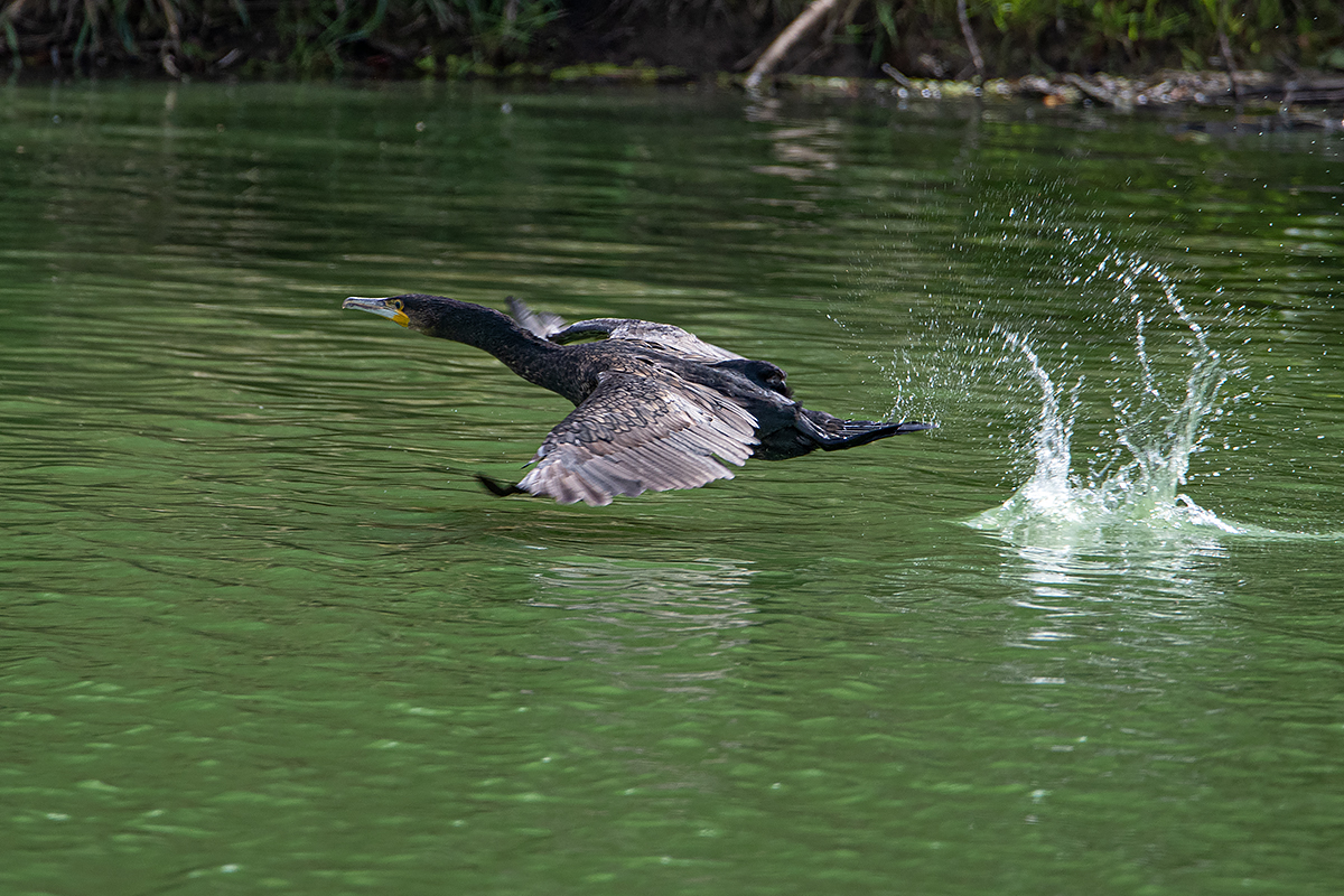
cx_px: 672
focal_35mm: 900
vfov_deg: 1.5
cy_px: 448
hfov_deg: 2.3
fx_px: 33597
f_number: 7.1
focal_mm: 600
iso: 400
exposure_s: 1/1000
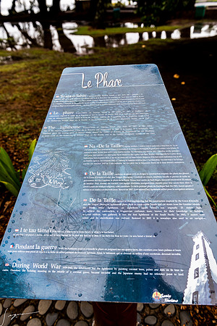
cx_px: 108
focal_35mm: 27
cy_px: 163
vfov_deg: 67.4
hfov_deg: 47.9
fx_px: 244
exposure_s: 1/125
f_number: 4.5
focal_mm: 27
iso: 64
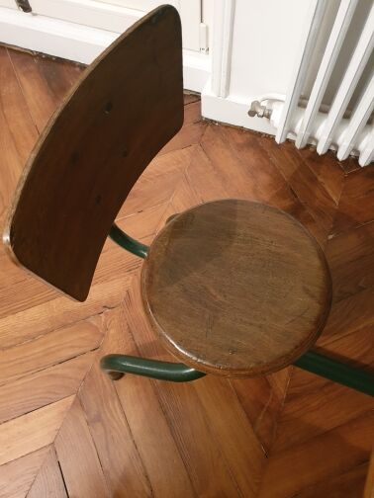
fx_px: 375
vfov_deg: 67.3
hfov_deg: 53.1
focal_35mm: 26
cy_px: 249
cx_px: 187
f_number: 1.5
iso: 320
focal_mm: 4.3
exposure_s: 1/17
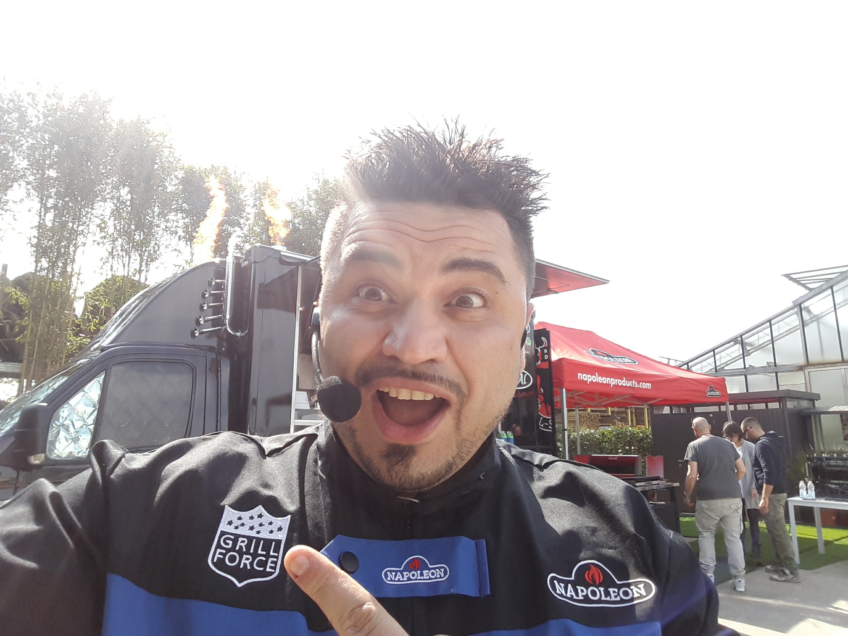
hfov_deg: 73.9
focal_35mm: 23
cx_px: 424
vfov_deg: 58.9
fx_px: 563
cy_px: 318
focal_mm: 2
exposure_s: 1/479
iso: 50
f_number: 1.9
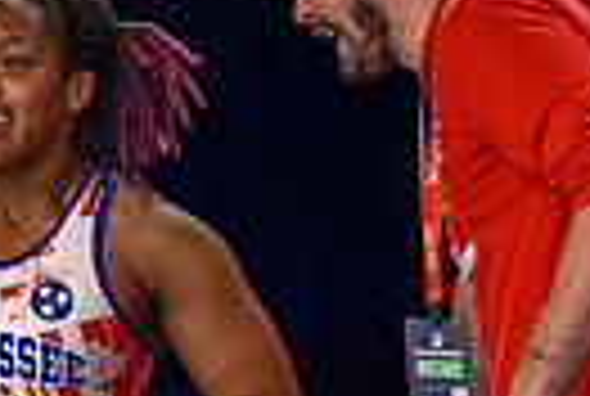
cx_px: 140
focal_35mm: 711
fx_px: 11679
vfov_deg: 1.9
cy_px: 481
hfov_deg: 2.9
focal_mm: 140
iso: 4500
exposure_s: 1/800
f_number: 2.8
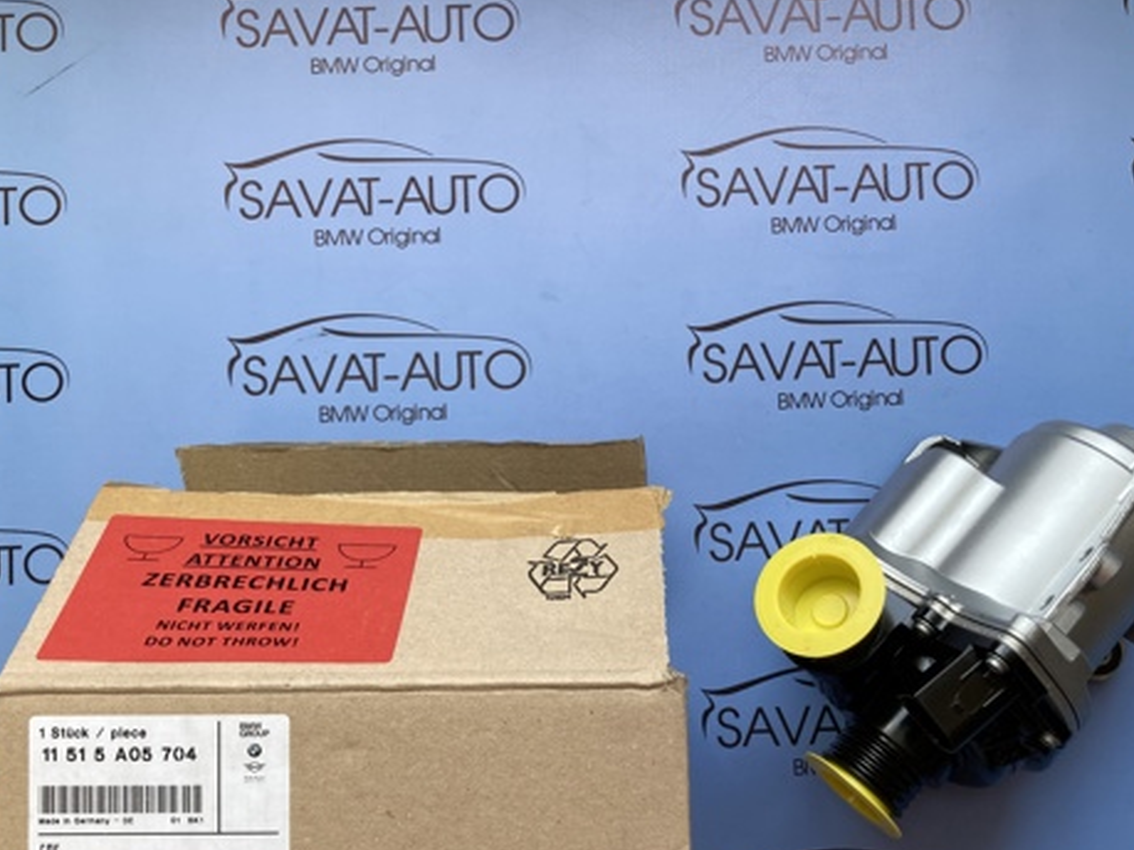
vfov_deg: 36.4
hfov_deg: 47.7
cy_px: 567
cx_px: 645
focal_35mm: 39
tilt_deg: -87.5
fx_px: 1277
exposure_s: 1/120
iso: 25
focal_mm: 3.99
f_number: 1.8
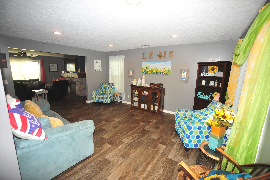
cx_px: 135
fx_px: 112
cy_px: 90
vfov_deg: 77.2
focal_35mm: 15
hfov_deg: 100.4
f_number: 5
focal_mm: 15
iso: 280
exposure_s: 1/60
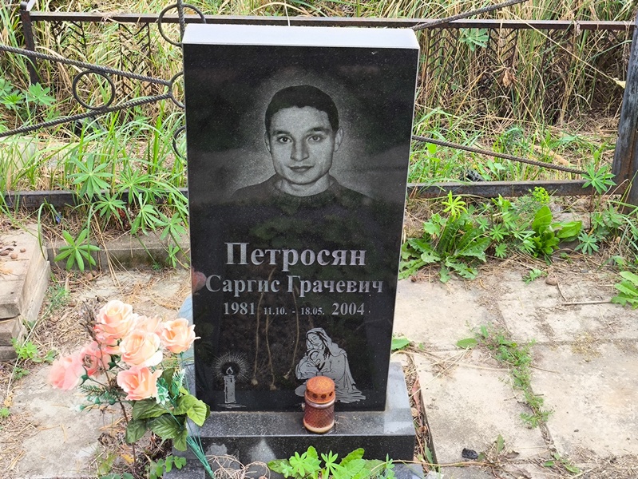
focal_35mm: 50
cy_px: 240
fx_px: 922
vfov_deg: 29.1
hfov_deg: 38.2
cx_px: 319
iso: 50
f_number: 1.7
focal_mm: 4.71
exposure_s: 1/140
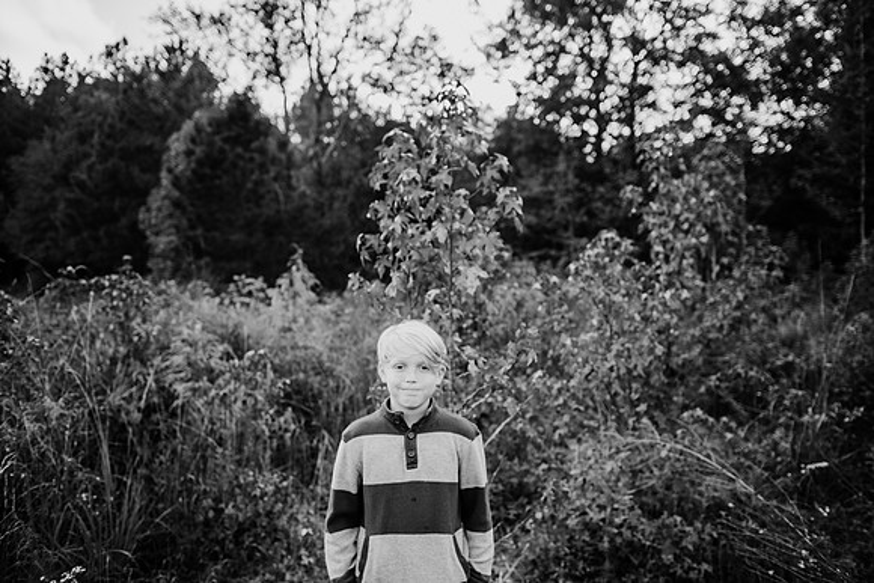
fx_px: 583
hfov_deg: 73.7
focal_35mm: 24
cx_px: 437
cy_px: 292
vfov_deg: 53.2
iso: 200
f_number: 2.5
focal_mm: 24
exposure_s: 1/800
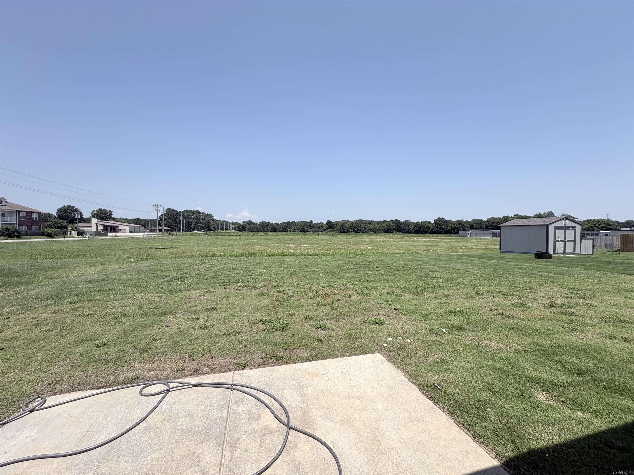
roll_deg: -0.3
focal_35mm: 14
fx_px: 256
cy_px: 238
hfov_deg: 102.1
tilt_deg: -0.6
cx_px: 317
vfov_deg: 85.7
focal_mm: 2.22
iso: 50
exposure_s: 1/2415
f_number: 2.2
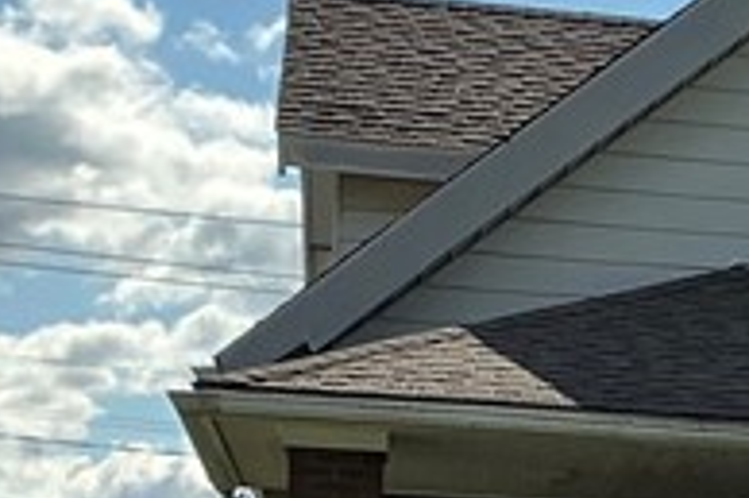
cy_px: 923
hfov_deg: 12.4
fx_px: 3201
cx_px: 1255
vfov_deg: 8.5
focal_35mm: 154
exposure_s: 1/2538
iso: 25
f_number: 1.8
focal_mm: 3
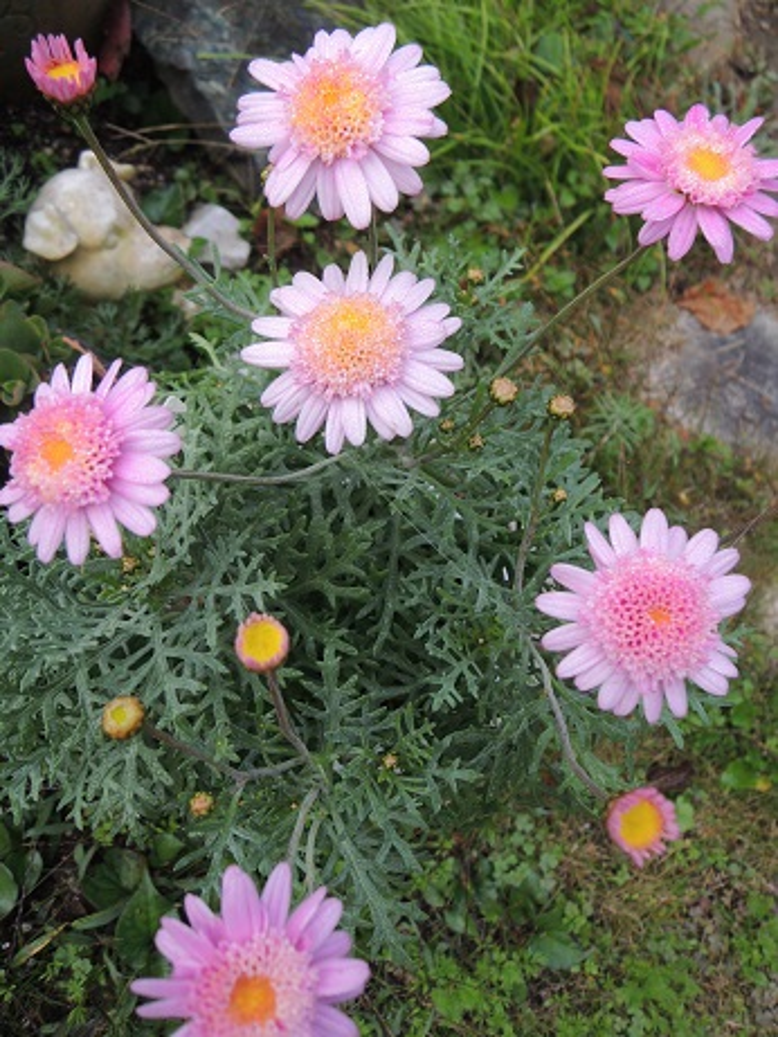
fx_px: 719
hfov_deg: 56.8
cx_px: 389
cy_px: 518
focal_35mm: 24
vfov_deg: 71.6
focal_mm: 4.3
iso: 100
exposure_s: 1/100
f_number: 2.8
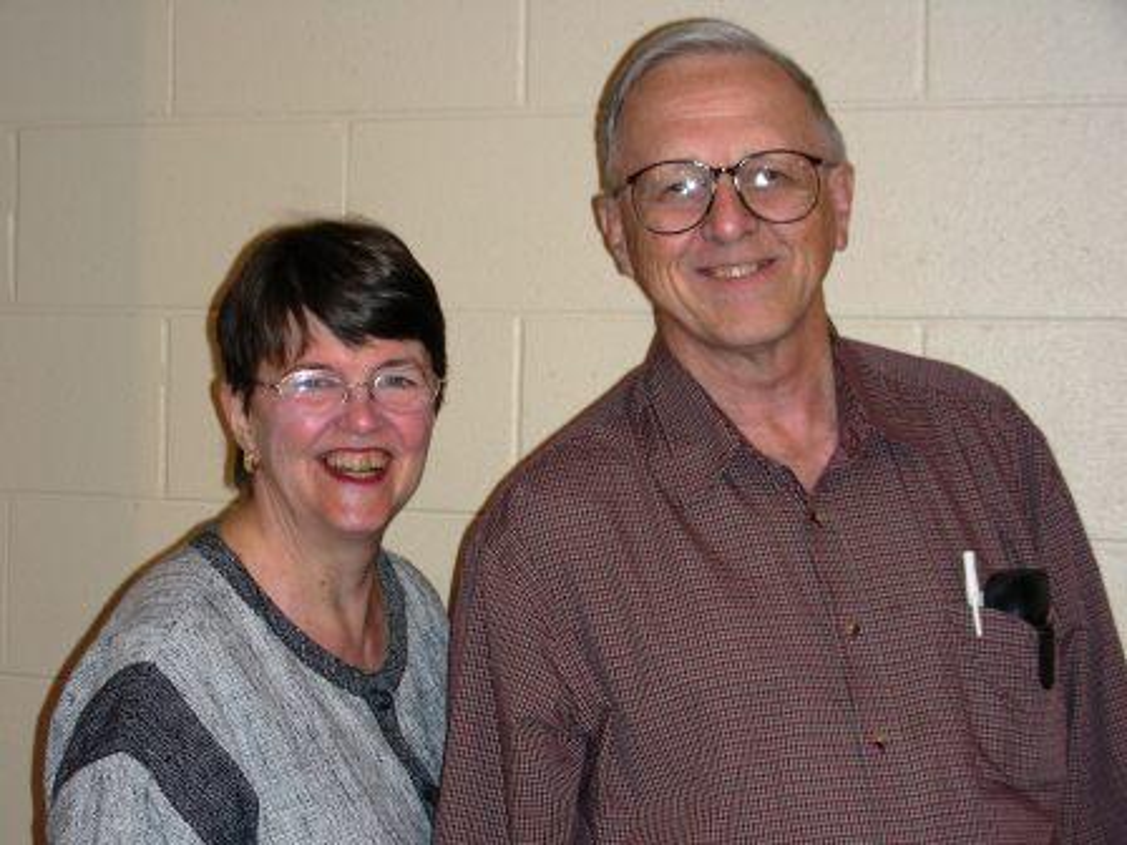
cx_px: 564
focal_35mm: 70
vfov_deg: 21.0
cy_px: 422
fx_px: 2279
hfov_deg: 27.8
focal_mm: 11.7
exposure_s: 1/60.1
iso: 50
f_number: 3.5
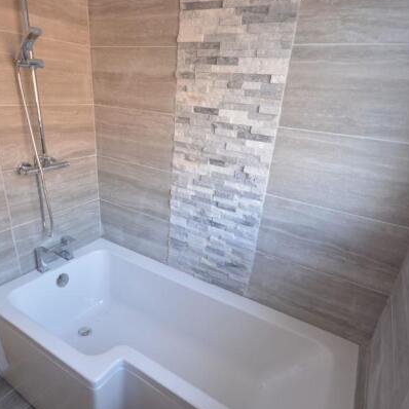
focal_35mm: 21
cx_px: 184
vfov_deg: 72.1
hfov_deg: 72.0
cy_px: 217
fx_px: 281
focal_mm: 10
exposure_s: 1/40
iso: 400
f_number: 4.5
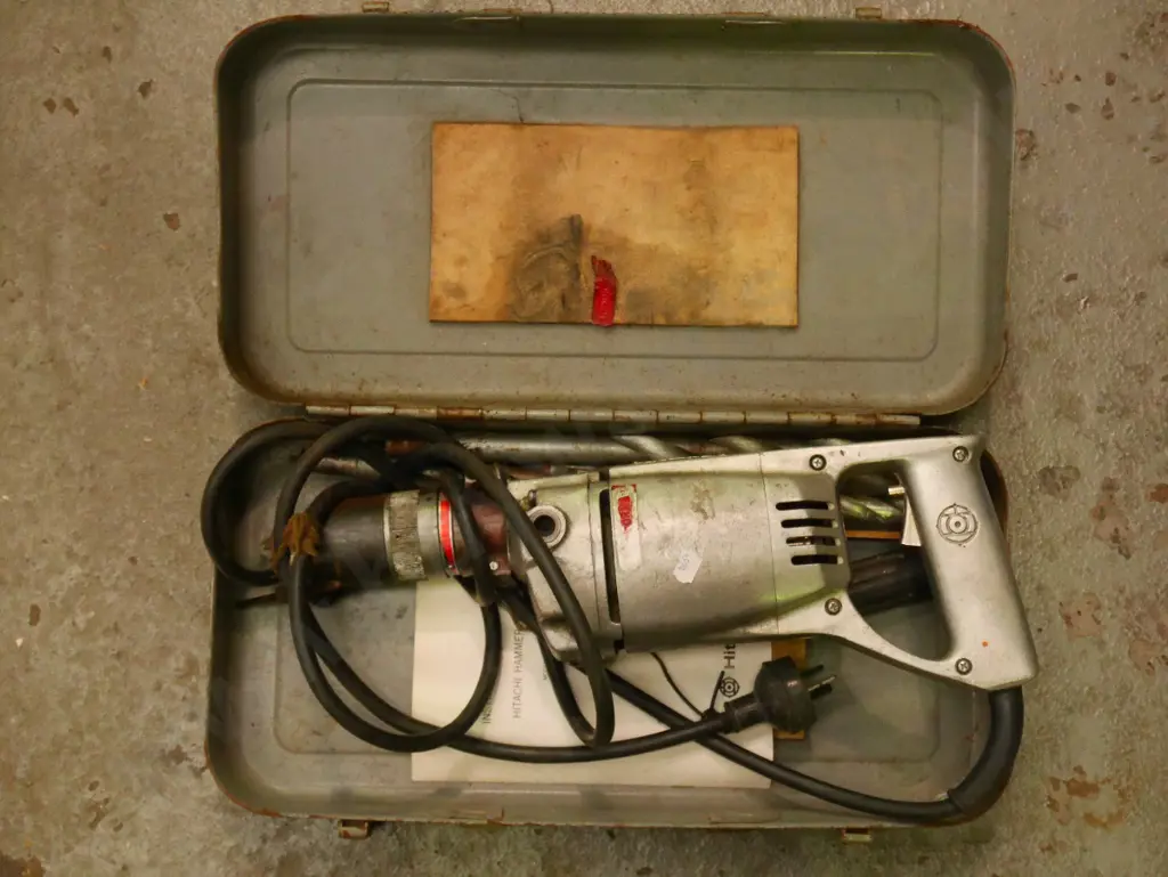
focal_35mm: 50
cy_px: 438
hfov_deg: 38.2
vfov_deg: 29.1
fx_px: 1688
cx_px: 584
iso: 3200
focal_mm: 25
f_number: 5.2
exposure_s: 1/160
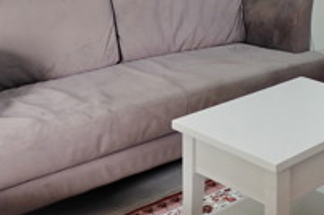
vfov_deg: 17.6
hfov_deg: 25.6
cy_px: -89
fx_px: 638
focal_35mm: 71
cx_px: 385
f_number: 3.5
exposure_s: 1/60
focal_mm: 16
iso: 640
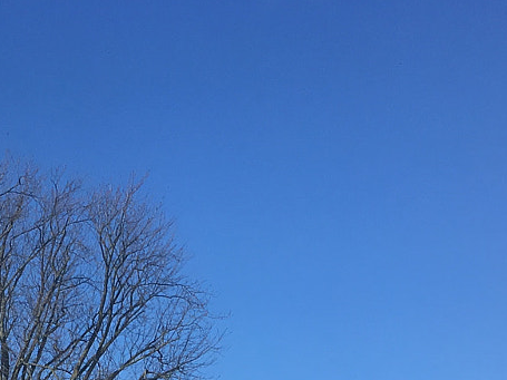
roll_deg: -1.1
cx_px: 234
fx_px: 1494
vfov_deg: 13.3
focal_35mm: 102
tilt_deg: +5.2
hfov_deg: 19.3
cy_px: 639
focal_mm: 4.15
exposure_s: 1/1282
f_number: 2.2
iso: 25
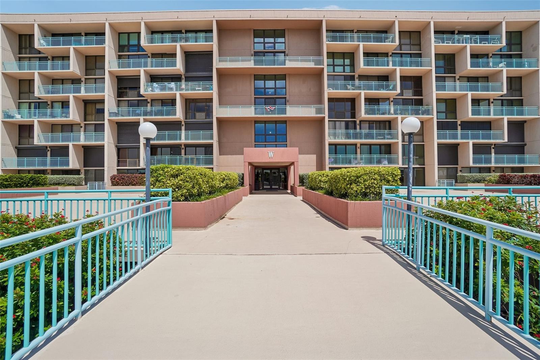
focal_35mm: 15
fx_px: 225
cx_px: 270
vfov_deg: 77.3
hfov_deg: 100.4
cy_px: 180
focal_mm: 10
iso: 100
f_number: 8
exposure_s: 1/350
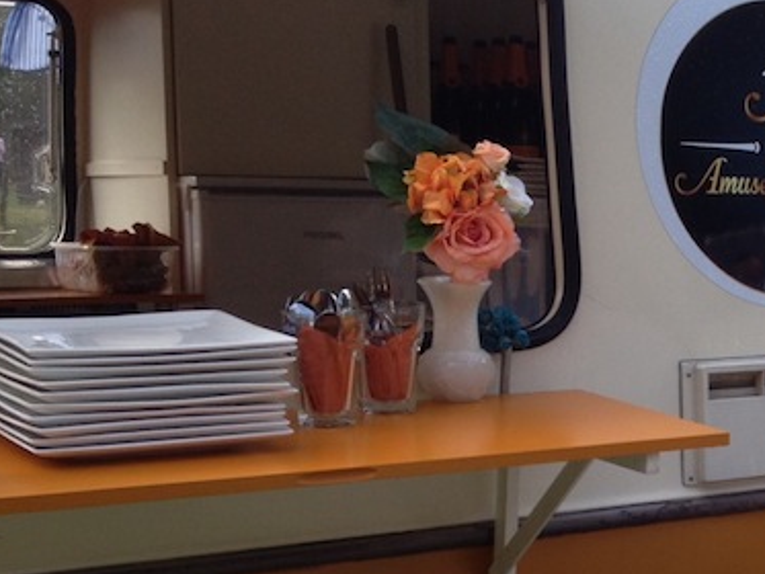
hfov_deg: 20.3
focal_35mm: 90
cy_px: 463
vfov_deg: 16.3
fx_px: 1990
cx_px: 927
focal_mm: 4.28
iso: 50
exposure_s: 1/502
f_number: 2.4
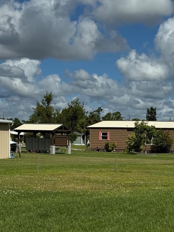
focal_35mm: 83
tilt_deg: -4.0
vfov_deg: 23.2
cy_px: 186
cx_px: 144
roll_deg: -0.3
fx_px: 557
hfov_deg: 17.6
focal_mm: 6.76
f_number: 1.78
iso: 64
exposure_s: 1/9009
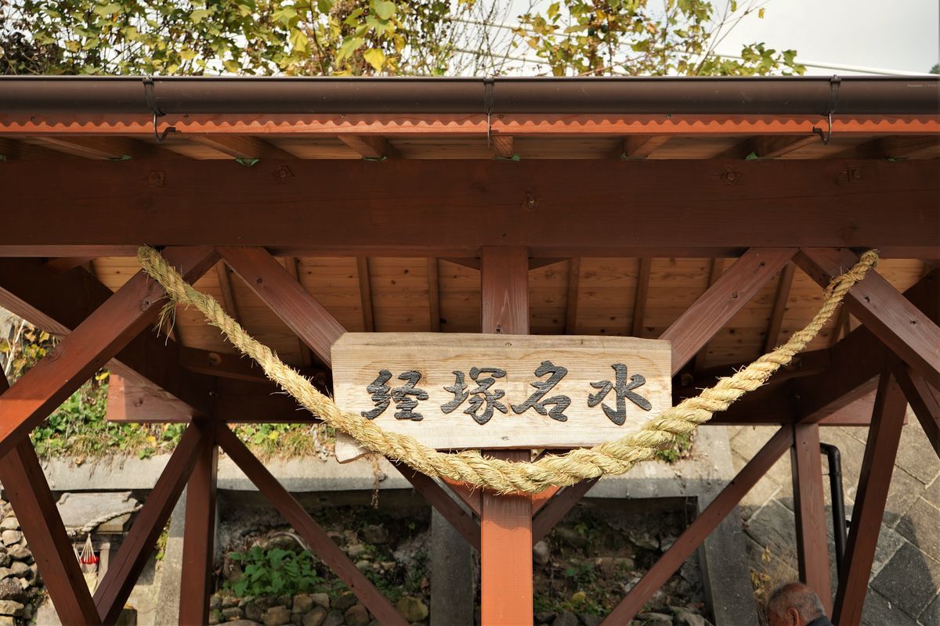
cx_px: 470
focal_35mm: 40
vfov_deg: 33.4
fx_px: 1044
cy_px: 313
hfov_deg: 48.5
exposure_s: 1/250
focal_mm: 40
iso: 100
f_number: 5.6
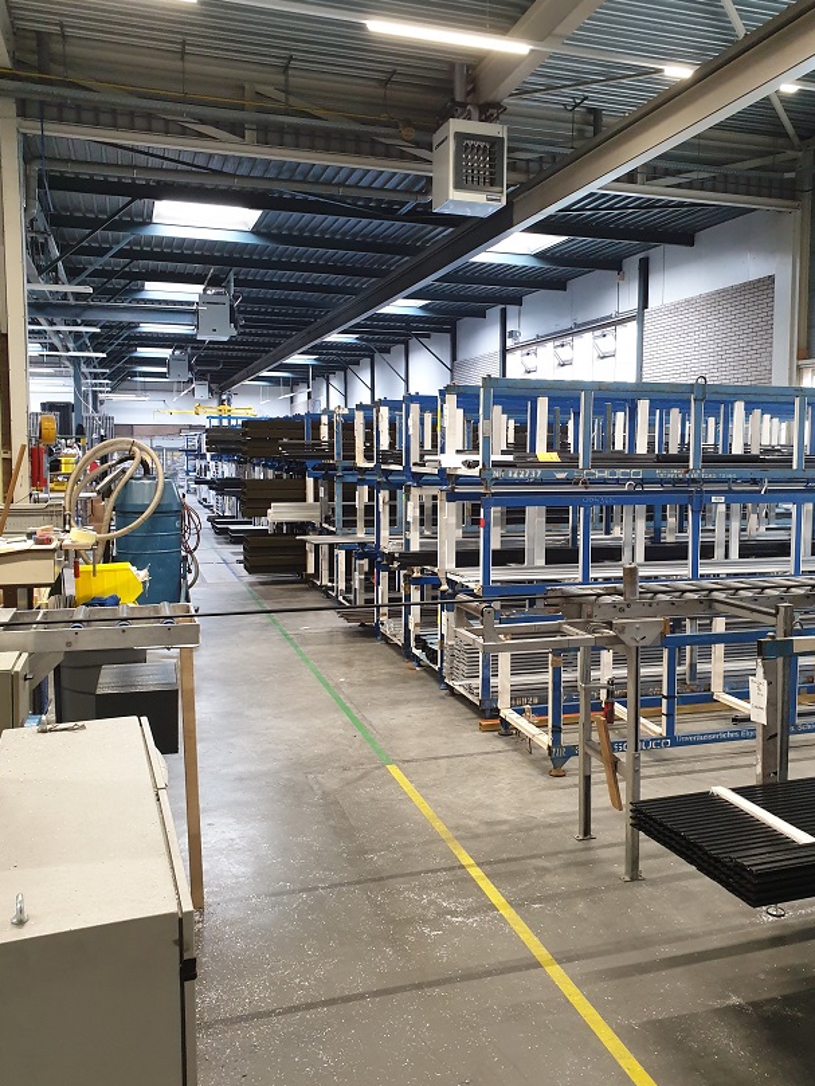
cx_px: 457
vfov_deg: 60.0
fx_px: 942
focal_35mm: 30
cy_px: 543
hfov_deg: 46.7
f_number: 2.4
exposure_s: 1/50
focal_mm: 4.3
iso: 320
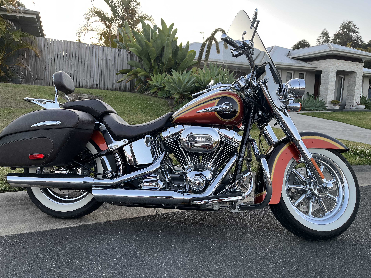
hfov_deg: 67.3
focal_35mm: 26
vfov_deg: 53.1
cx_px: 186
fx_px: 279
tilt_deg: -7.4
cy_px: 139
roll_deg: -2.4
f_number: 1.6
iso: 100
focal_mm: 5.1
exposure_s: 1/121
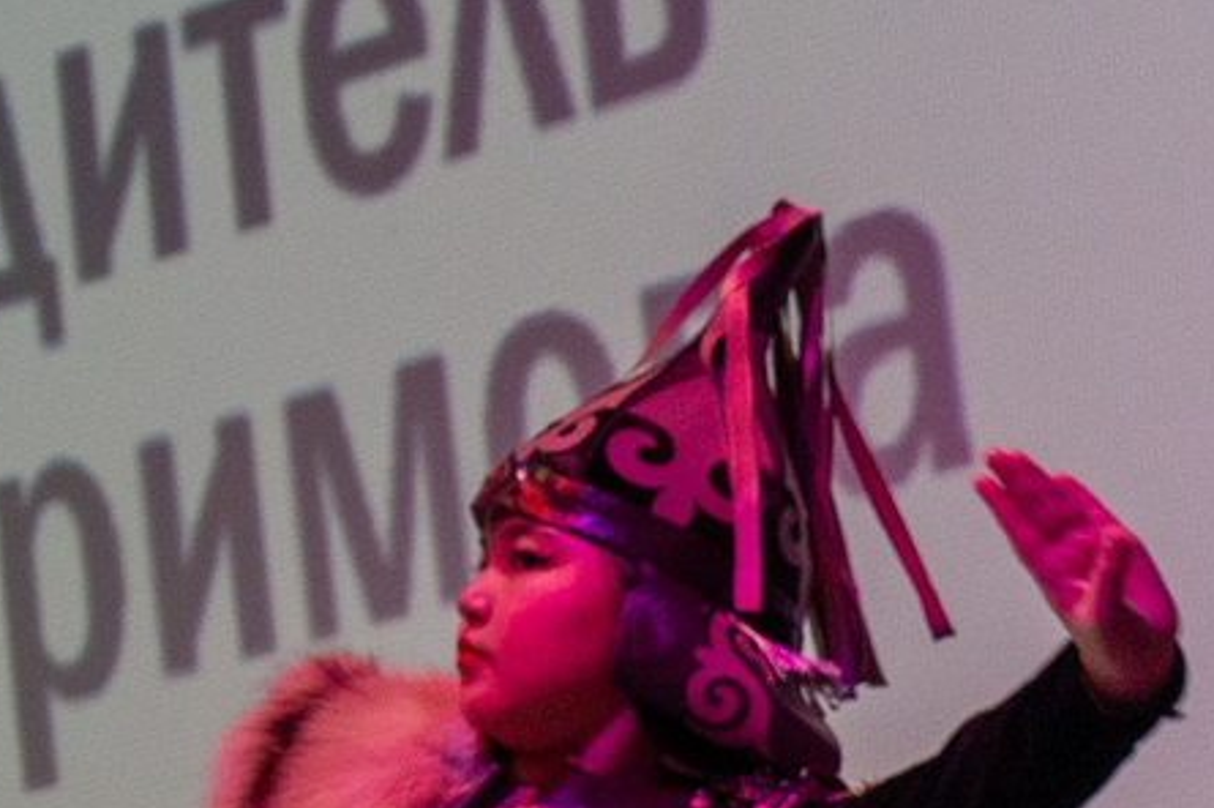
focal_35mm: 241
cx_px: -2267
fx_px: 8121
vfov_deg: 5.7
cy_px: 195
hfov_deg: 7.6
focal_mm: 39
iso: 1600
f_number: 3.5
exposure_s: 1/160
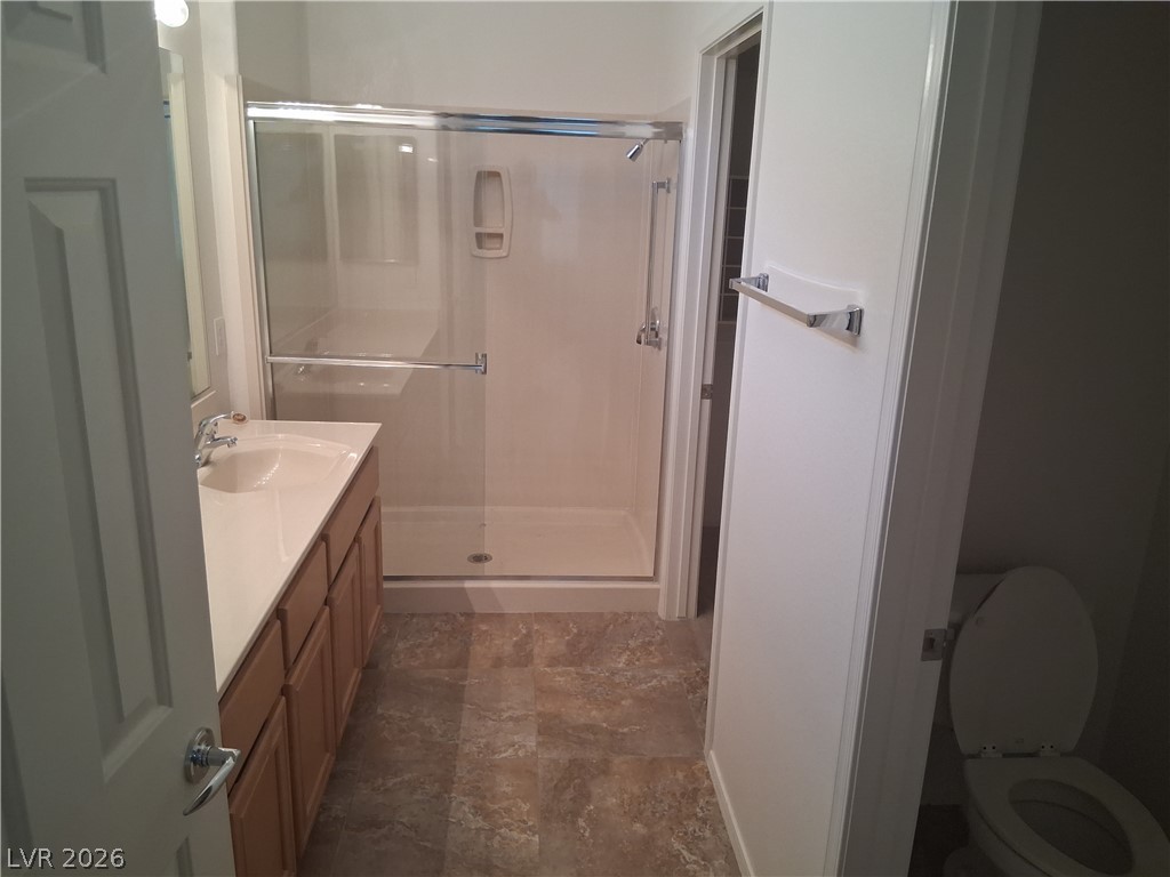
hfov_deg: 67.3
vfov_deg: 53.1
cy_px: 438
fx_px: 879
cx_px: 585
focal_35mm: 26
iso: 400
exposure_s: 1/120
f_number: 1.8
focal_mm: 3.98
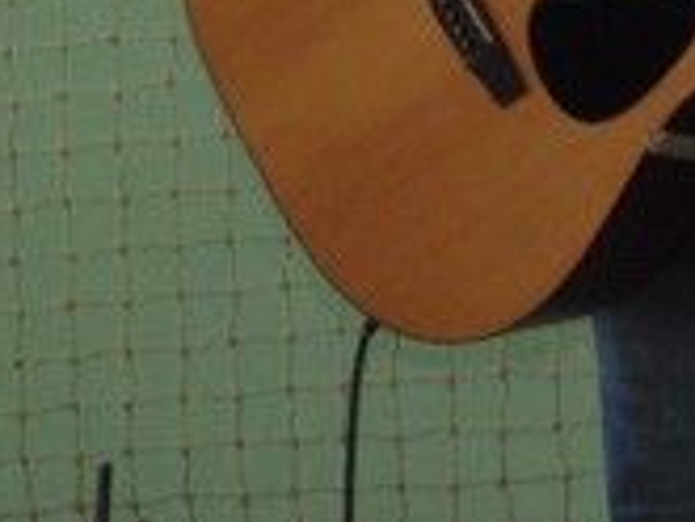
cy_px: -307
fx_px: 15069
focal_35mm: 750
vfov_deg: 2.0
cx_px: -93
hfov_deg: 2.6
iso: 200
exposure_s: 1/60
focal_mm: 27.8
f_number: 5.2
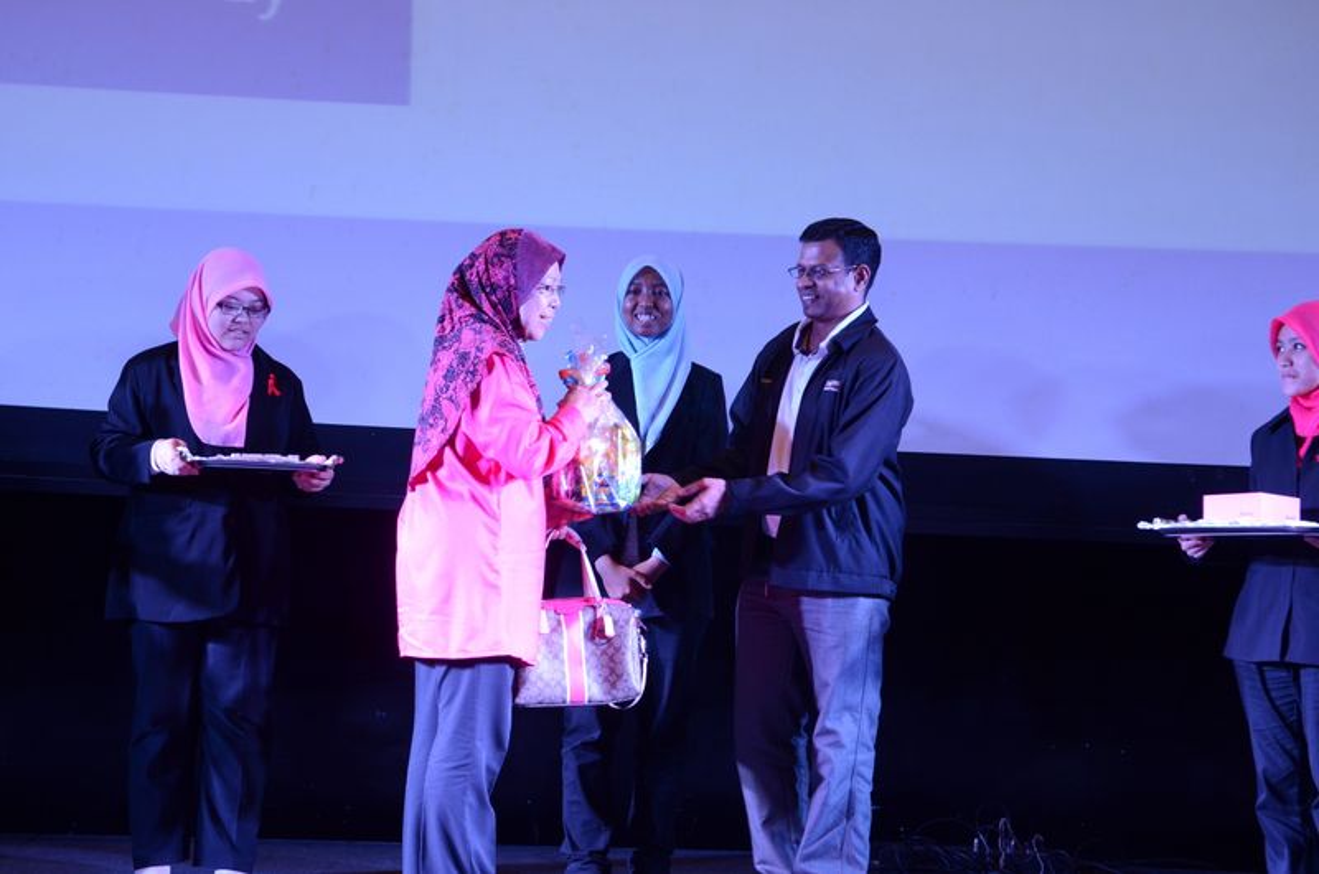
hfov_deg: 33.5
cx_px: 660
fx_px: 2194
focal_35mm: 60
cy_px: 437
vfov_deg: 22.5
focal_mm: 40
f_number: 4.5
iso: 1000
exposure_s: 1/80
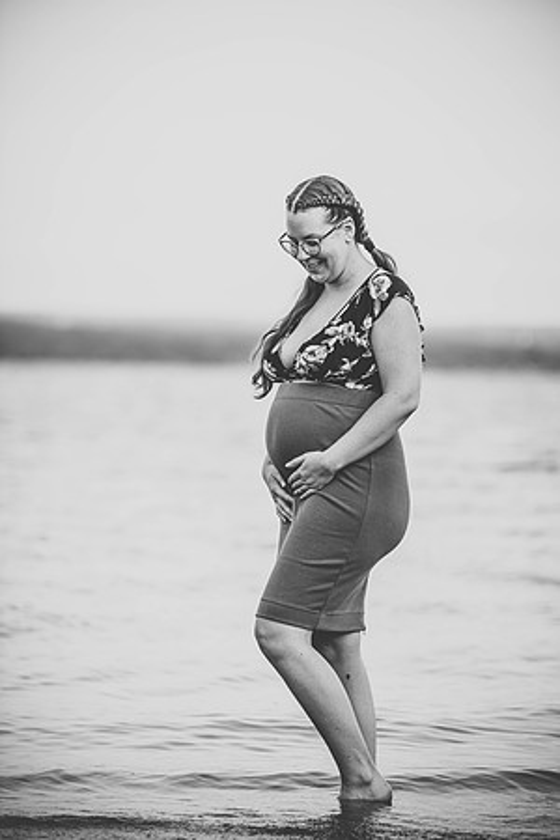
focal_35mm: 195
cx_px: 280
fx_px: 4550
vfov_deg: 10.5
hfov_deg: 7.0
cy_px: 420
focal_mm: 195
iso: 250
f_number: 3.5
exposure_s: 1/1000
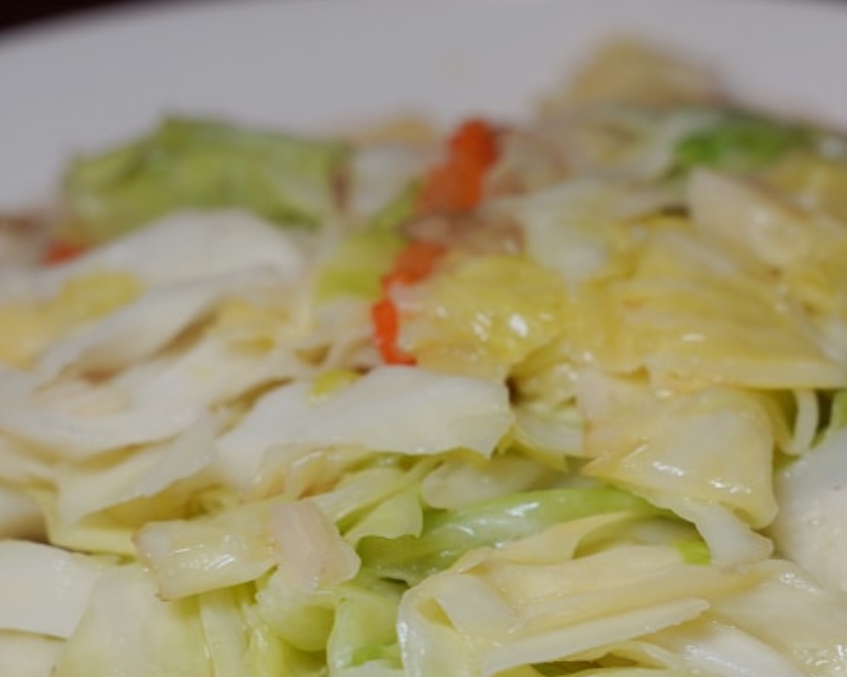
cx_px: 642
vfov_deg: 12.2
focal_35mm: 126
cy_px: 493
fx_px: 3157
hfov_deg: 15.2
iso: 100
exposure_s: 1/80
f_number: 4.5
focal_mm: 54
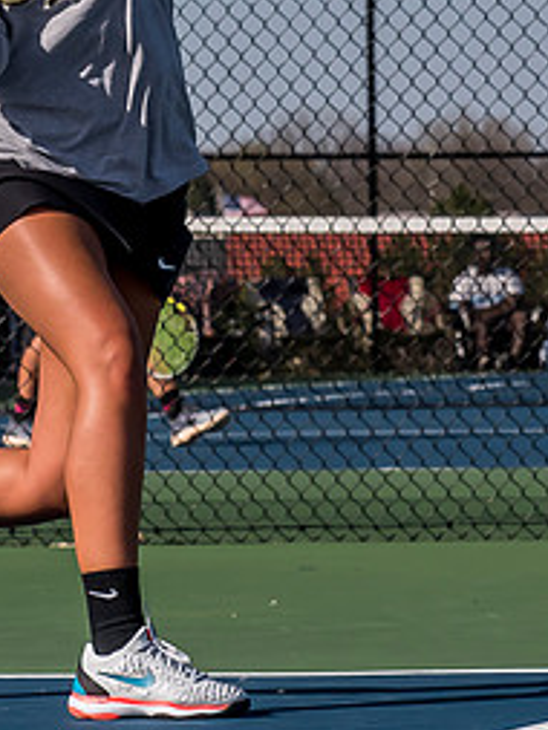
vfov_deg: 5.5
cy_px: -28
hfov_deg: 4.1
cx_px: 22
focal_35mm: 360
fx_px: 7592
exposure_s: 1/1600
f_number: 5
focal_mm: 52
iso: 320
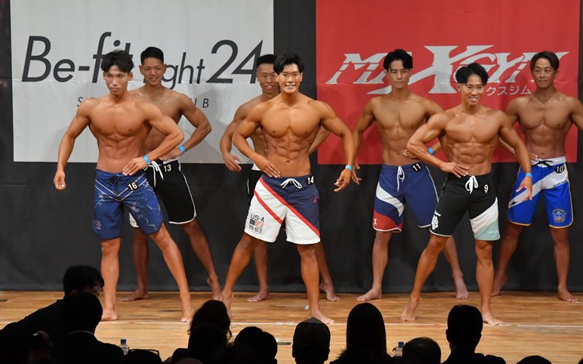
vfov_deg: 5.9
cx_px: 291
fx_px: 3526
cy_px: 171
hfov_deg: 9.5
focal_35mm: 222
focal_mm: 145
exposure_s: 1/400
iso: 7200
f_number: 5.6
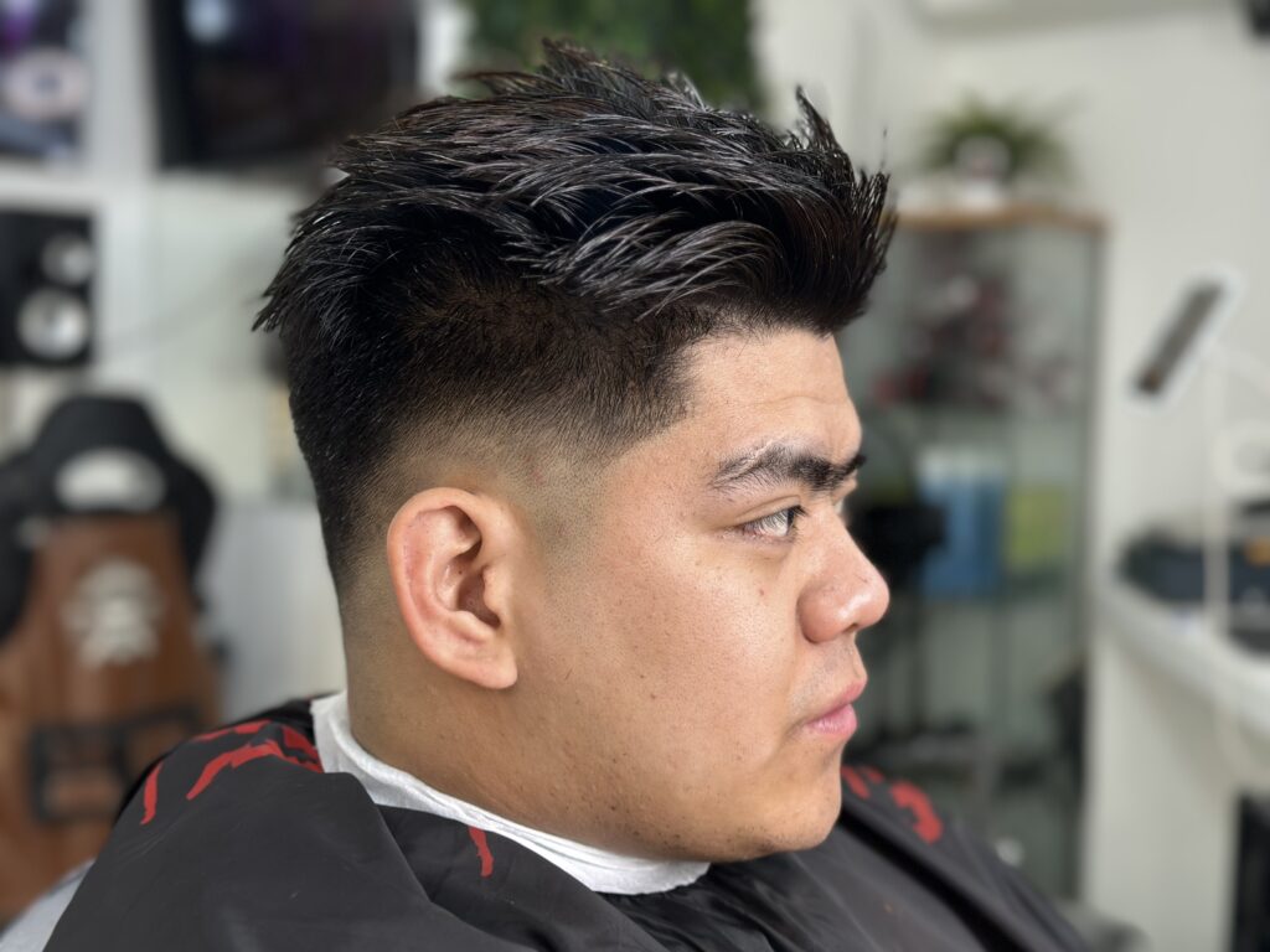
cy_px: 476
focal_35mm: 48
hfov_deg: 39.7
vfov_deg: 30.3
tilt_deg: -4.4
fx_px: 1761
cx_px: 635
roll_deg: -1.8
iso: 64
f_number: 1.78
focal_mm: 6.86
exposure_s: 1/100
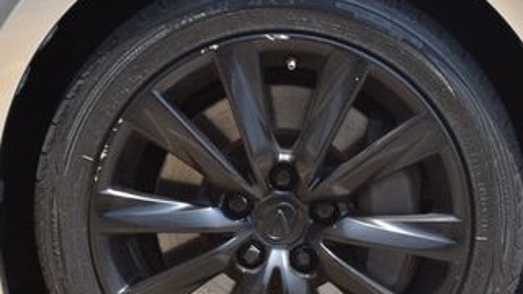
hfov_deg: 23.4
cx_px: 288
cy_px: 186
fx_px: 1263
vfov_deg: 13.3
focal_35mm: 91
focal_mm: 29
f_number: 10
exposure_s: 1/320
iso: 400
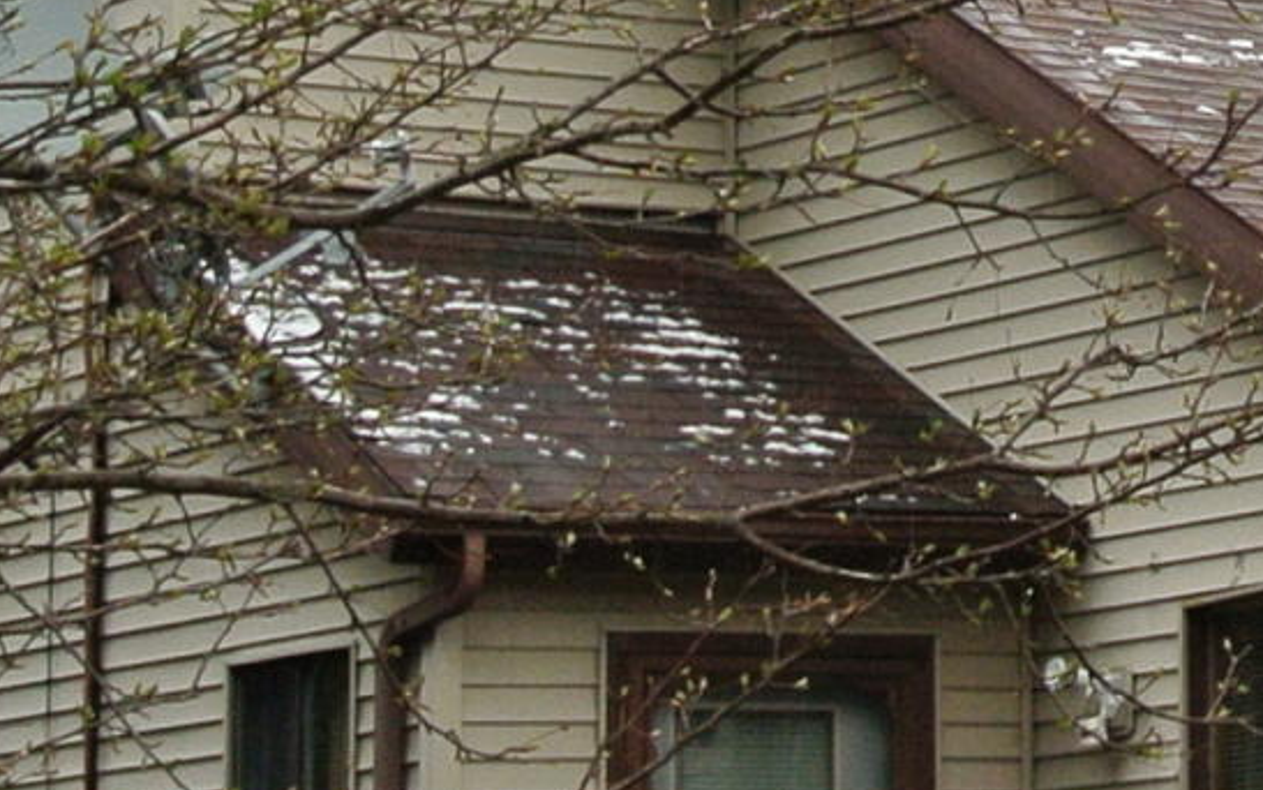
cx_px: 2374
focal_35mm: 179
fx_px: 6162
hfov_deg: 10.8
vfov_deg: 7.3
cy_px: 187
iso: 180
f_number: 5.3
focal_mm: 12.2
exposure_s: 1/125
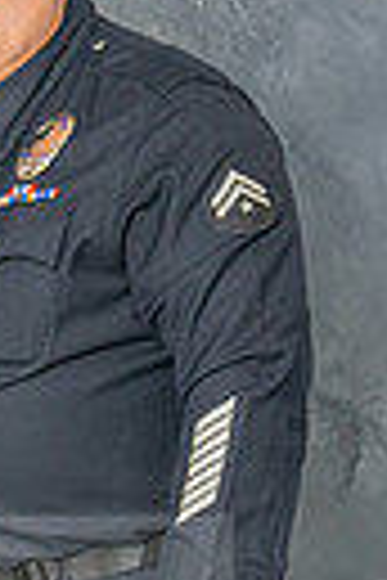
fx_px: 3305
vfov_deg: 10.0
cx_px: -392
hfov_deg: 6.5
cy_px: 566
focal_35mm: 205
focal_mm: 33.5
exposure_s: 1/200
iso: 200
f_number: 5.6
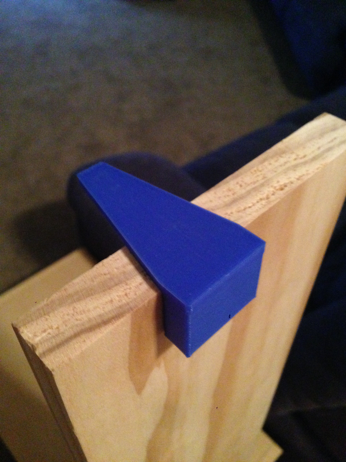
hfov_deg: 42.9
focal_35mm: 33
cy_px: 231
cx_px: 173
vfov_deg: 55.4
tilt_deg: -47.9
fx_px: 440
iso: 800
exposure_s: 1/15
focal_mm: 4.12
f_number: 2.4
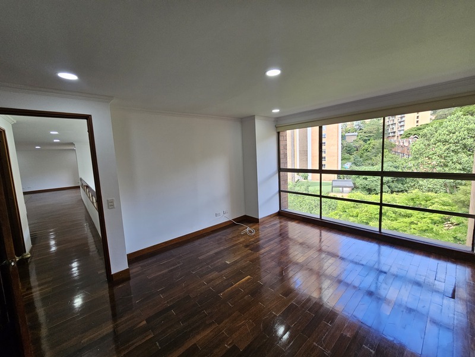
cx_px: 238
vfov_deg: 89.9
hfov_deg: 106.2
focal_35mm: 13
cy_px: 178
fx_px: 178
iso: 80
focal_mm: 2.2
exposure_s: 1/120
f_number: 2.2
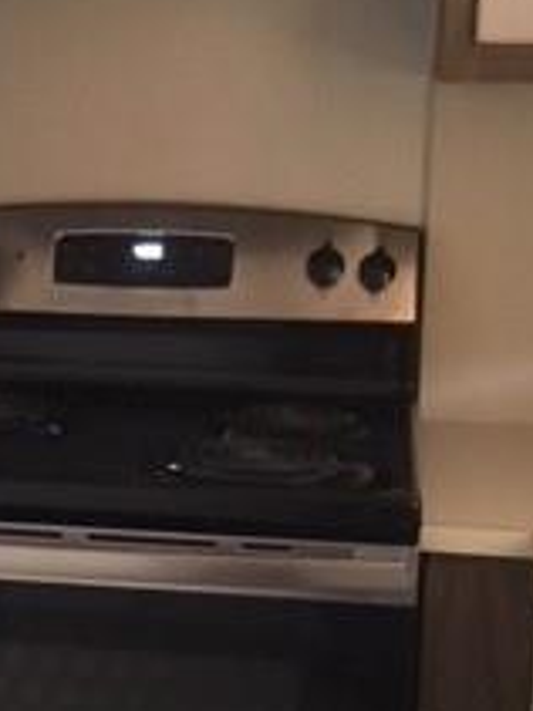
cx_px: 13
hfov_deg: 16.5
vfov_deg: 22.2
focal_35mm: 88
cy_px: 408
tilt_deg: -13.9
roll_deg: -1.7
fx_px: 1808
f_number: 2.2
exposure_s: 1/15
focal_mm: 4.15
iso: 500
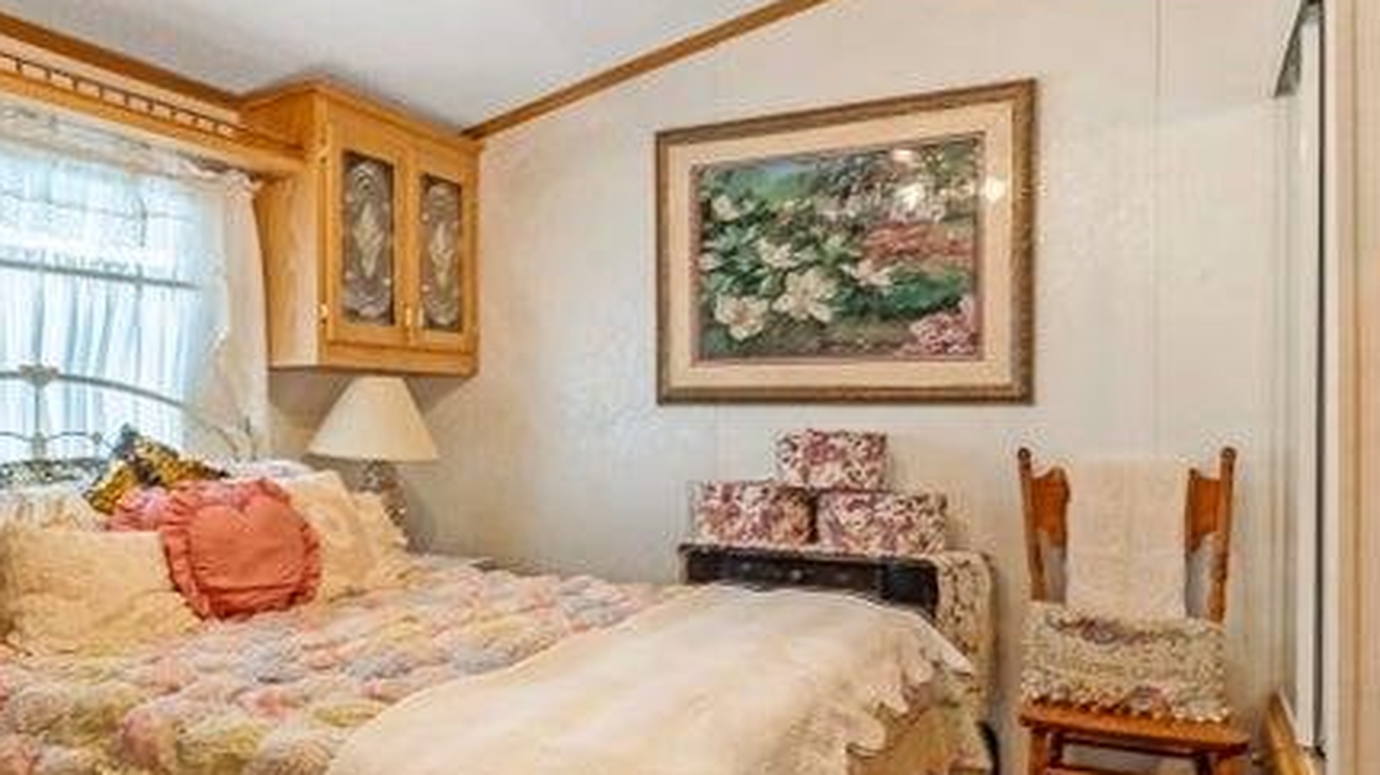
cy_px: 429
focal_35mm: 29
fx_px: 1056
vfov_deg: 40.2
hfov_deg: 65.8
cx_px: 560
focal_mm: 11
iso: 250
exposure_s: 1/40
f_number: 9
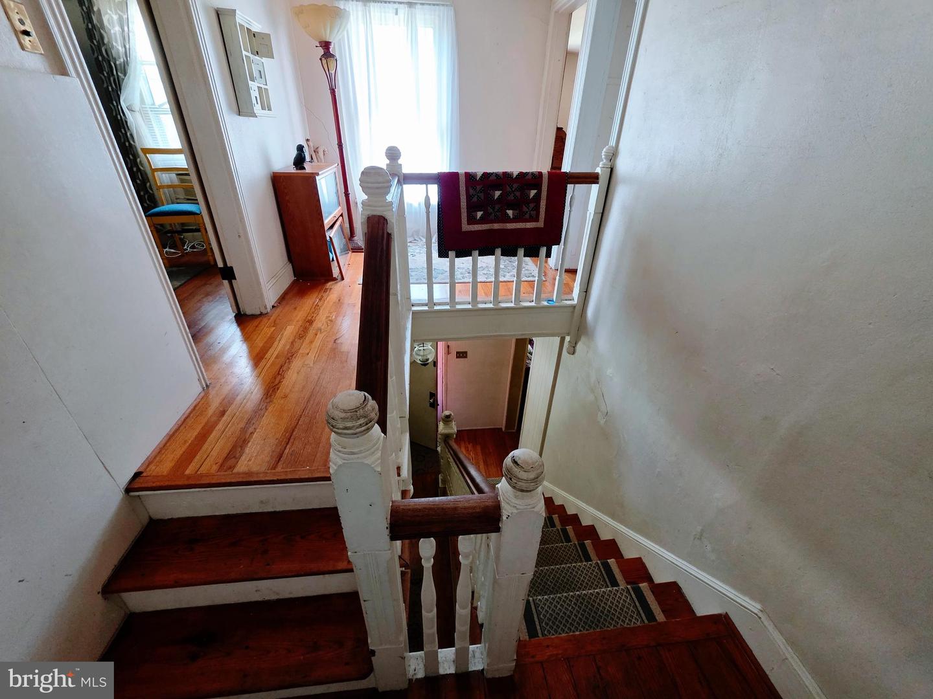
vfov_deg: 89.9
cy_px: 350
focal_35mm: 13
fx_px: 350
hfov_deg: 106.2
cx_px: 466
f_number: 1.9
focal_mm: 2.2
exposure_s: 1/60
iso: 500
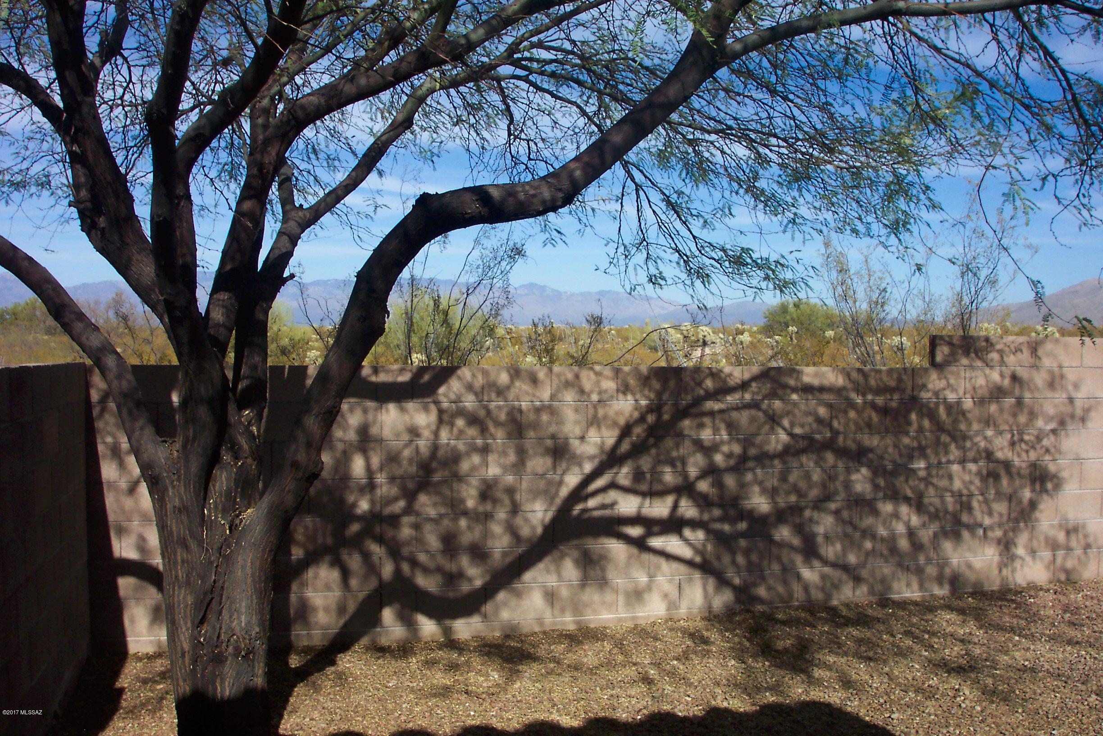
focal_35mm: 35
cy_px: 368
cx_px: 552
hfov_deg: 54.4
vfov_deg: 37.9
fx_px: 1072
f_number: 9.5
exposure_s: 1/250
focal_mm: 7.5
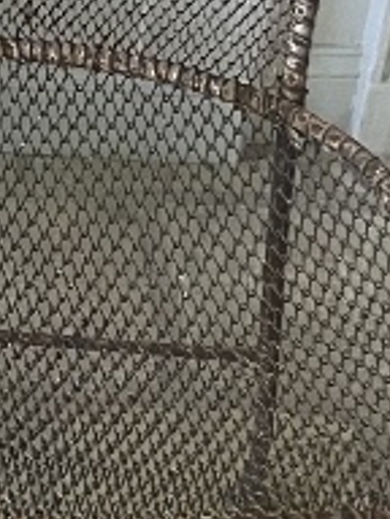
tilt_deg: -36.6
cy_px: 65
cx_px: -385
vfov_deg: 12.6
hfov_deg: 9.0
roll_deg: -0.5
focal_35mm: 156
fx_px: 2343
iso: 500
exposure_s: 1/57
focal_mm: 5.1
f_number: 1.6
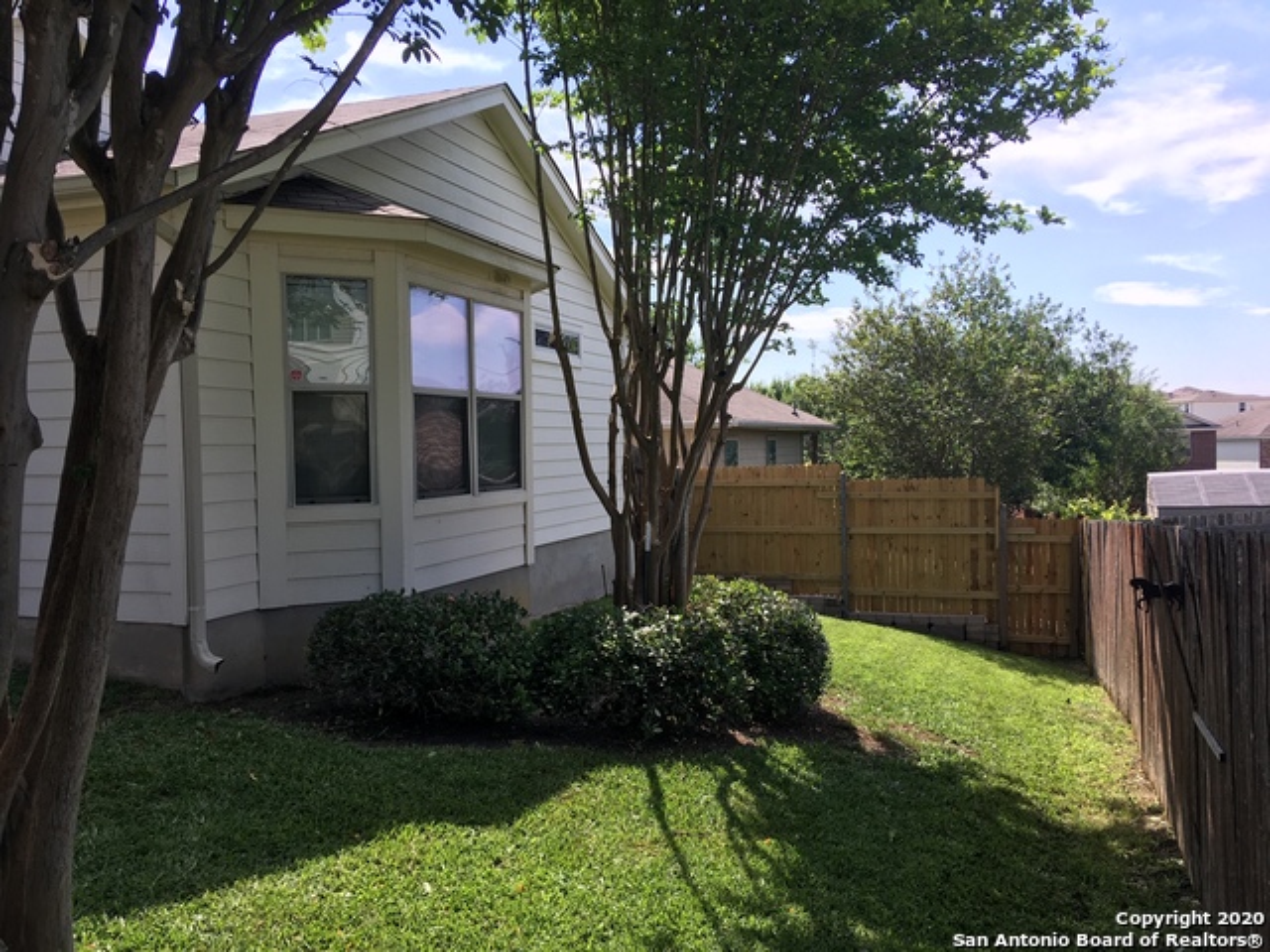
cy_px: 476
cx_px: 635
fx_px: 1064
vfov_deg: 48.2
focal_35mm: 29
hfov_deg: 61.7
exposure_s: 1/641
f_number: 2.2
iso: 25
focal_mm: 4.15
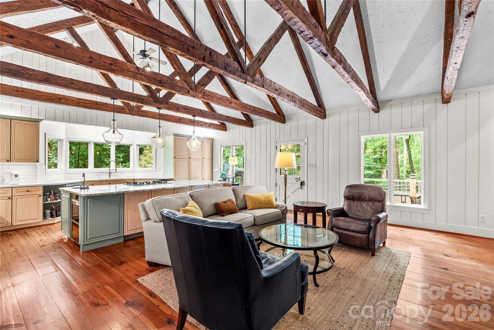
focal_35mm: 16
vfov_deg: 73.7
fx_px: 220
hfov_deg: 96.7
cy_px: 165
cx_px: 247
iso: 100
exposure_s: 1.6
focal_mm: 16
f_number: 8
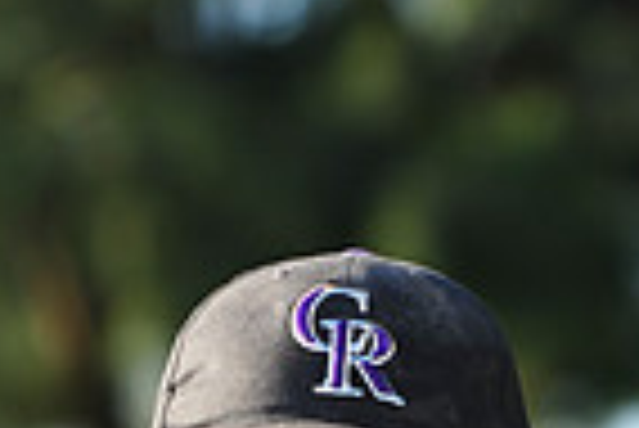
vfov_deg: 3.0
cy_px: 770
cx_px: 351
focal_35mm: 456
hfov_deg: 4.5
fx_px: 8102
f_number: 4.5
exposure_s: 1/500
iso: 200
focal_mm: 112
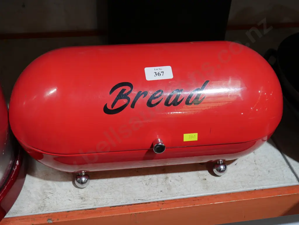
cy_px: 112
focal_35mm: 44
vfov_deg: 32.9
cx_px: 150
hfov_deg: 42.9
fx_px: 380
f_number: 4.7
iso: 400
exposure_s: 1/60
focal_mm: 22
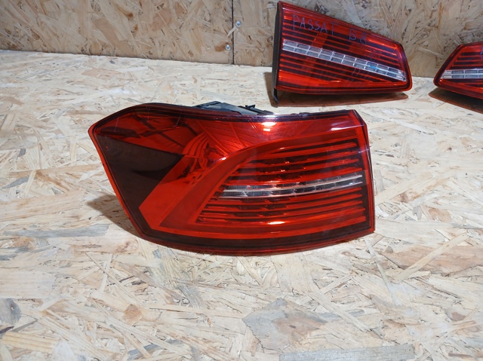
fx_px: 363
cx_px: 242
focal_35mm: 26
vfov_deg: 53.0
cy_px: 180
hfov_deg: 67.3
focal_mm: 3.98
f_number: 1.8
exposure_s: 1/50
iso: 160
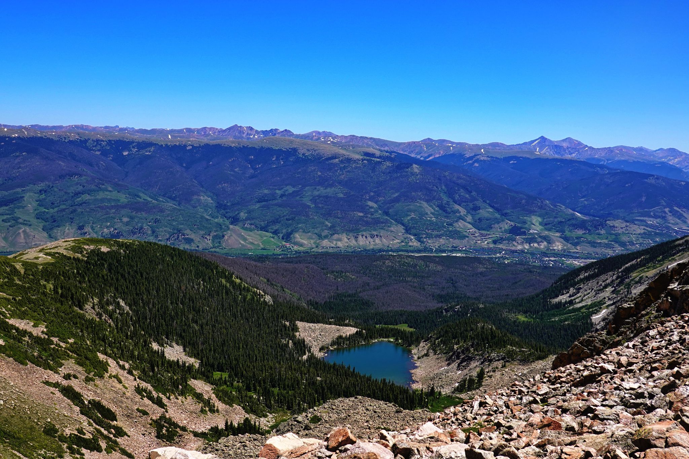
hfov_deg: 47.4
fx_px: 785
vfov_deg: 32.6
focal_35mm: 41
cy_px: 230
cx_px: 344
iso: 100
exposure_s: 1/400
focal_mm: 15.28
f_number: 5.6
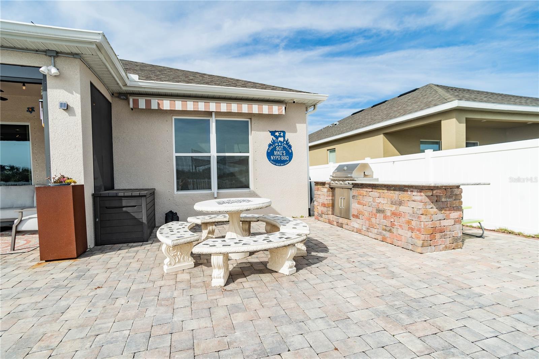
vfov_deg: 70.4
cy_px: 180
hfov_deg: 93.3
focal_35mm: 17
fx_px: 254
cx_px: 270
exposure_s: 1/320
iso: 50
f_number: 6.3
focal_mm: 17
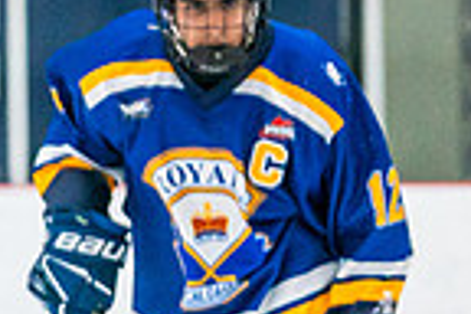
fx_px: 7339
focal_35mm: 561
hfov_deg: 3.7
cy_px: 409
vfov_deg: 2.4
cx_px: 778
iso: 3200
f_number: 2.8
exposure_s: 1/1250
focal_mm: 98
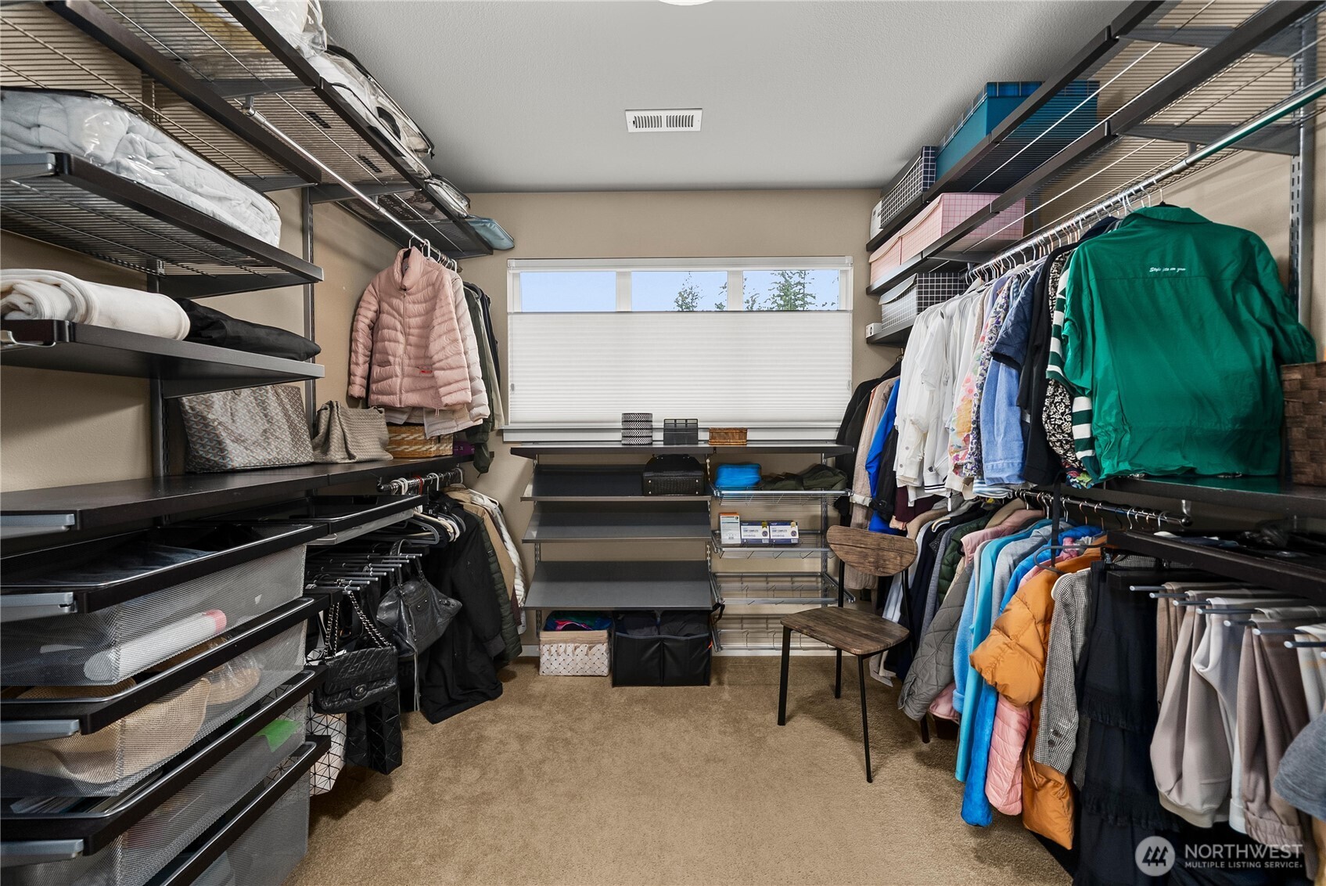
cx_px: 663
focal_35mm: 14
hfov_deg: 104.2
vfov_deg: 81.3
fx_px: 516
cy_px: 443
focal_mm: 14
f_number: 7.1
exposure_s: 1
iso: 1000
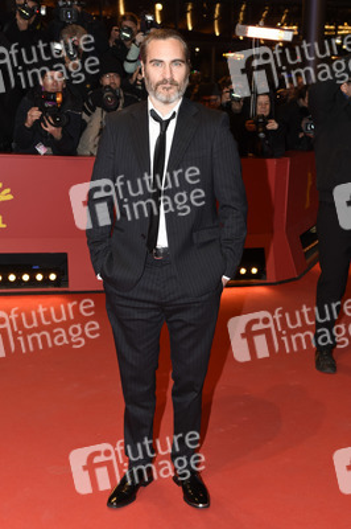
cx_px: 176
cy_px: 264
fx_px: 681
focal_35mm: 46
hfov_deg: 28.9
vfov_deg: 42.4
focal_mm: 31
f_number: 5
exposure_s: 1/250
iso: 640
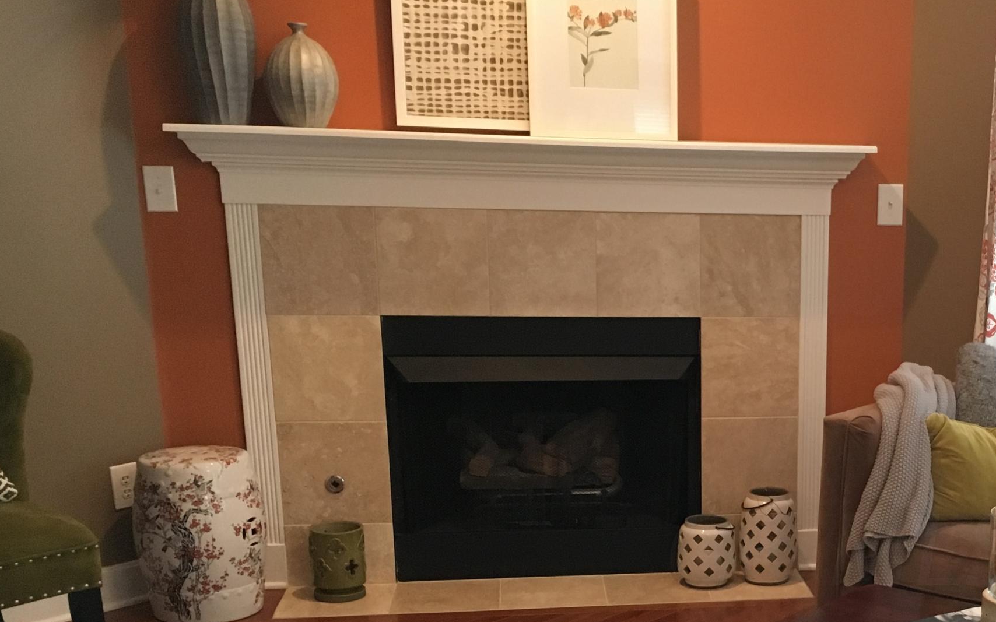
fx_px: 1466
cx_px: 843
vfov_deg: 23.4
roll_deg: -1.2
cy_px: 550
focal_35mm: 54
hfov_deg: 35.9
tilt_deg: -15.9
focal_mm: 4.15
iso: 160
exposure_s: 1/30
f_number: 2.2
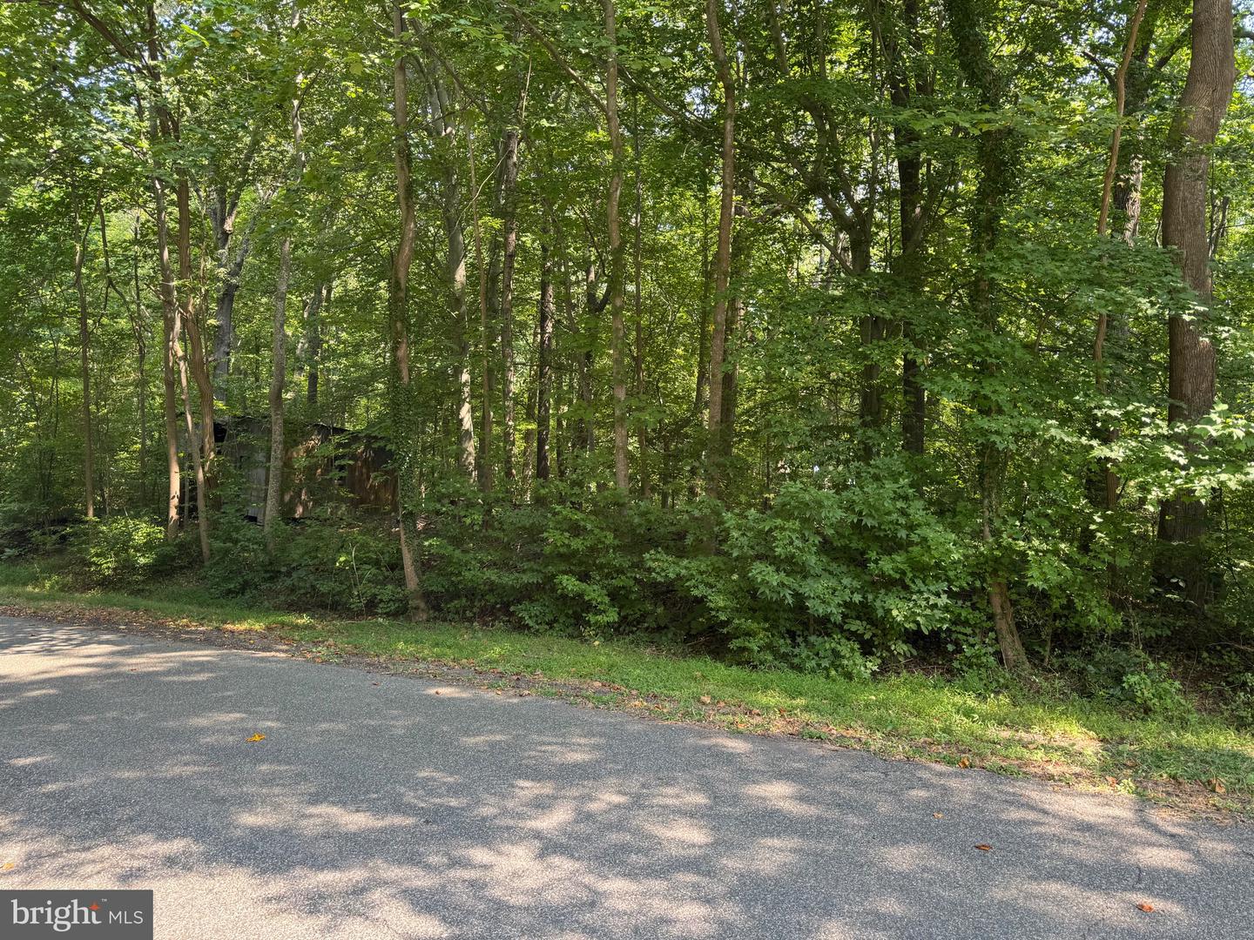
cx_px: 627
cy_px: 470
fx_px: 869
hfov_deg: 71.6
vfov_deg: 56.8
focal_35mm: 24
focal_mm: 6.76
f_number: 1.78
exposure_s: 1/162
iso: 64
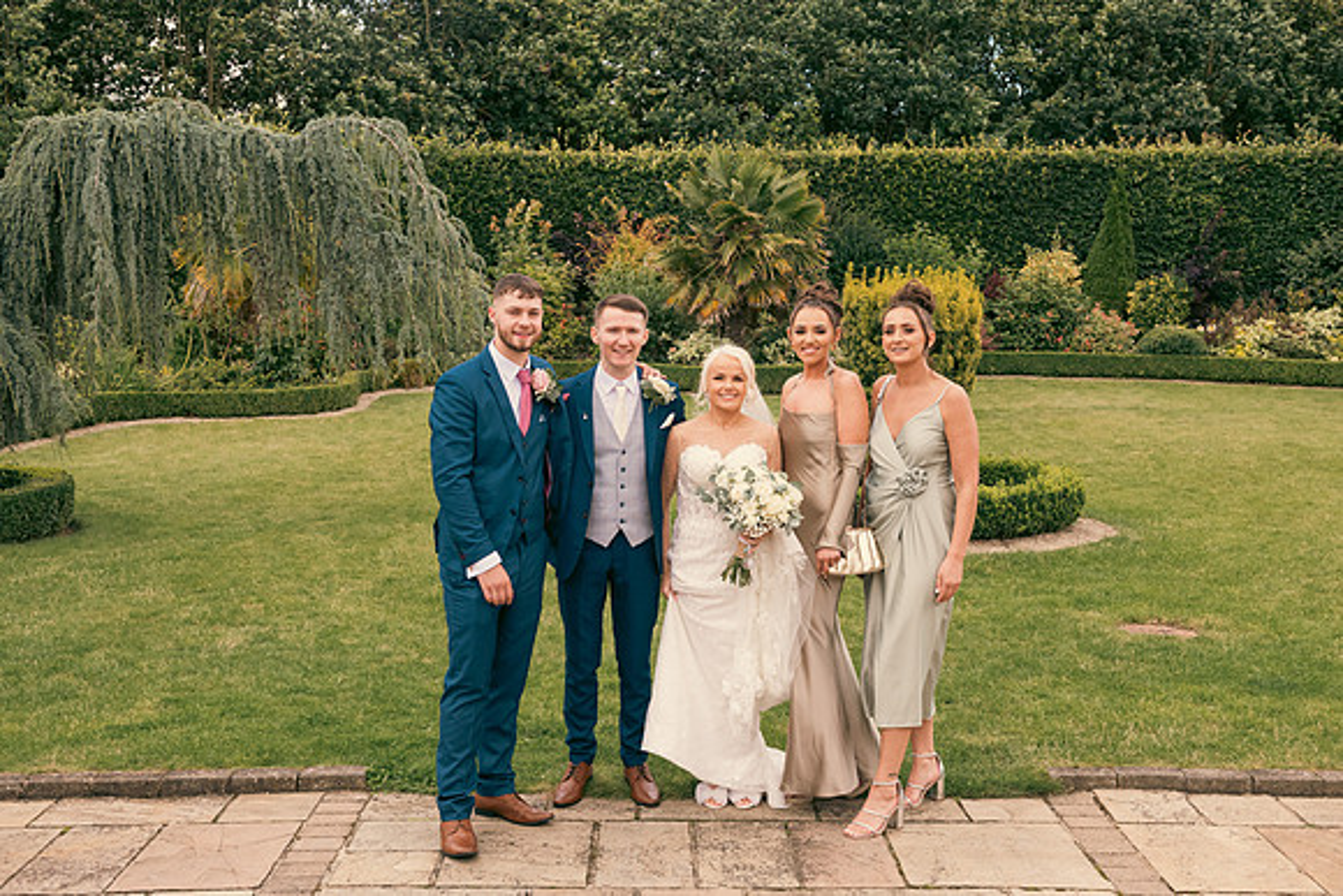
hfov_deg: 48.4
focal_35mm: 40
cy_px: 448
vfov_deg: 33.4
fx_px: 1493
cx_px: 672
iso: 200
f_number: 6.3
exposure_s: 1/400
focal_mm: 40
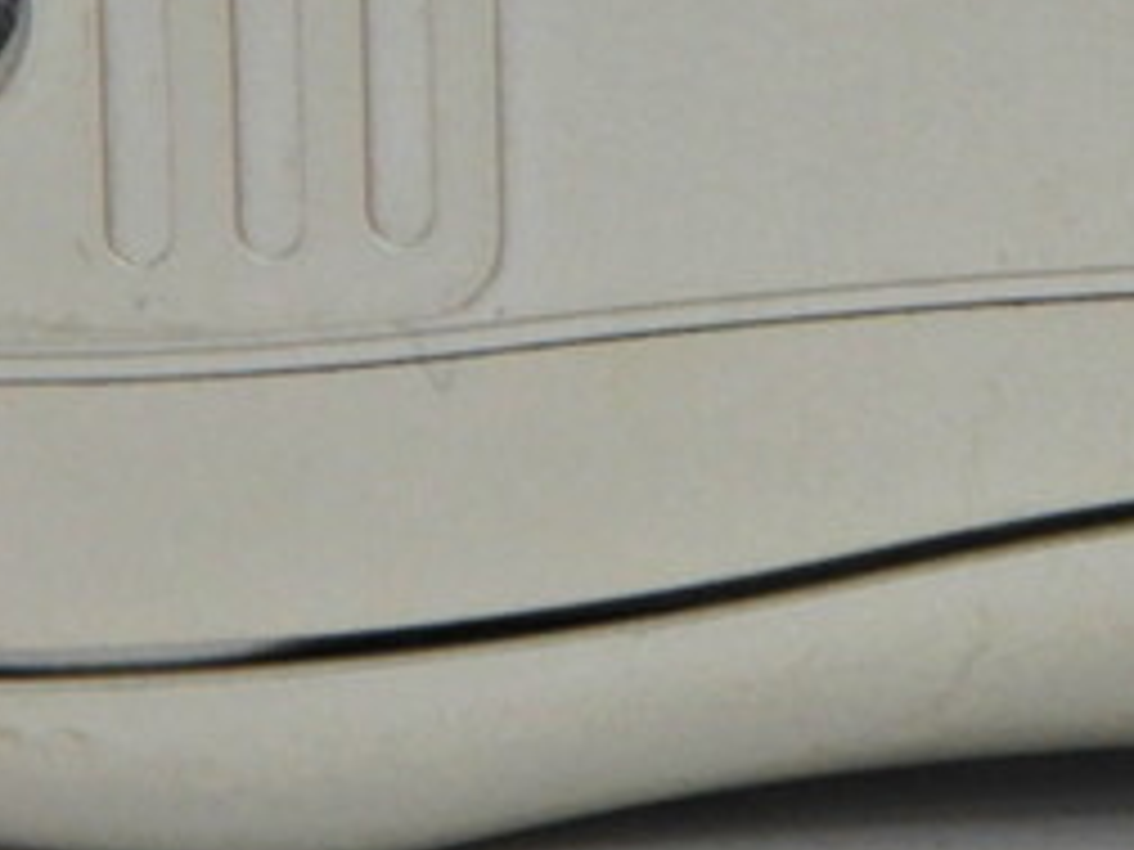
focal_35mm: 214
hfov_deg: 8.9
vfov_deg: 6.9
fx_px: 7011
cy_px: -13
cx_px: 1944
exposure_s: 1/30
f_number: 4
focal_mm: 8
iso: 80
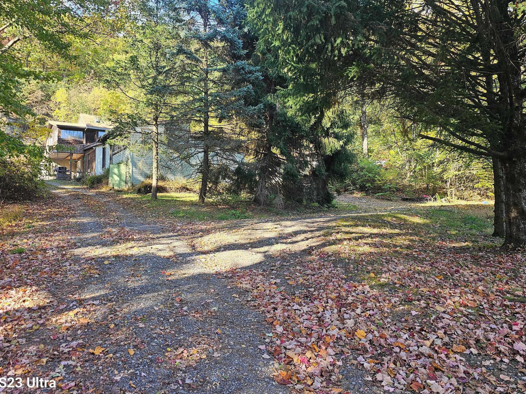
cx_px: 243
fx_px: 426
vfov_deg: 49.7
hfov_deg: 63.4
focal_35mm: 28
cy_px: 181
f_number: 1.7
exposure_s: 1/180
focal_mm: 6.3
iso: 50
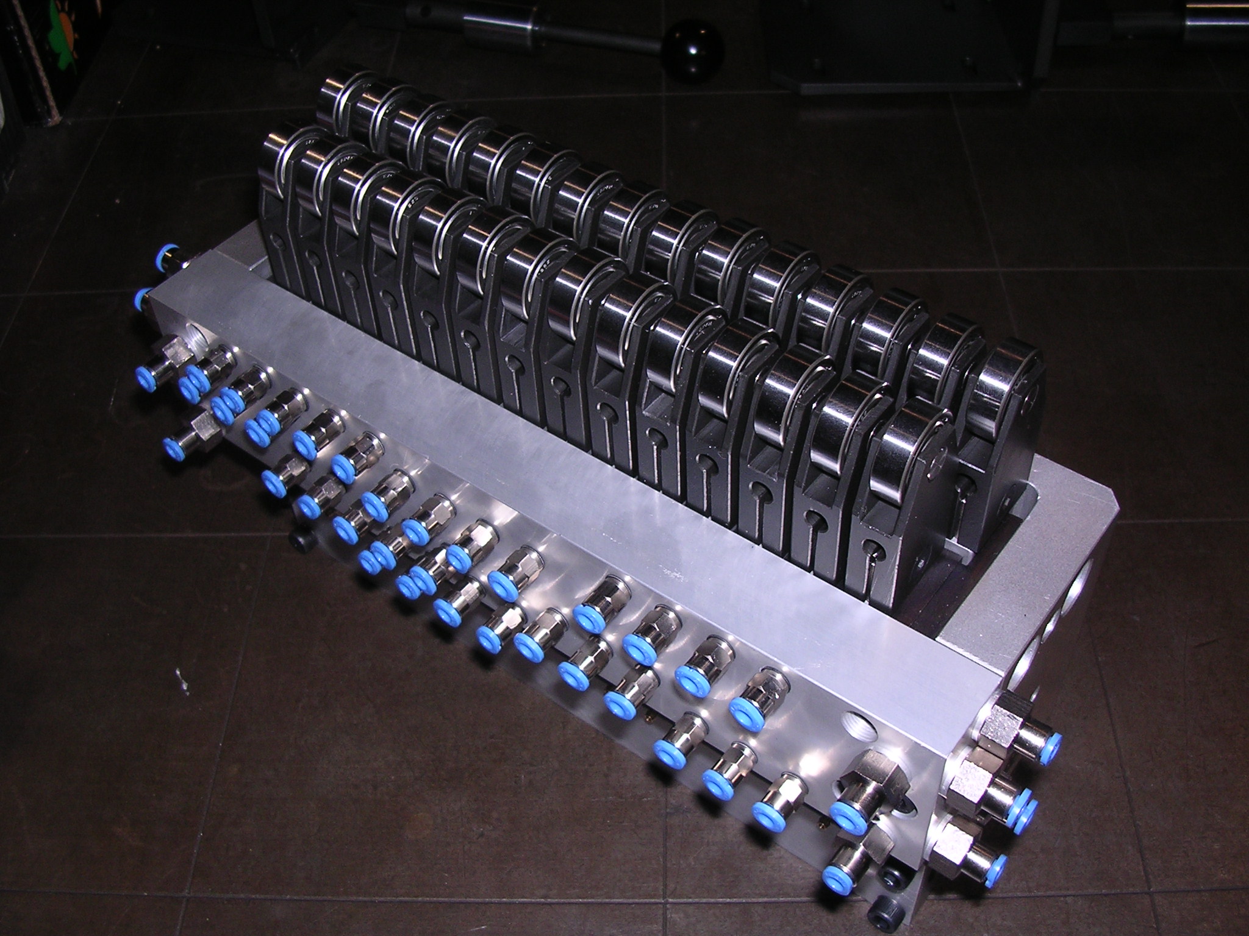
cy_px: 468
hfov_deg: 49.0
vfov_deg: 37.7
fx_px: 1371
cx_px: 624
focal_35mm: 38
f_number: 2.8
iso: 100
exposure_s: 1/60.1
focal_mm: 5.8
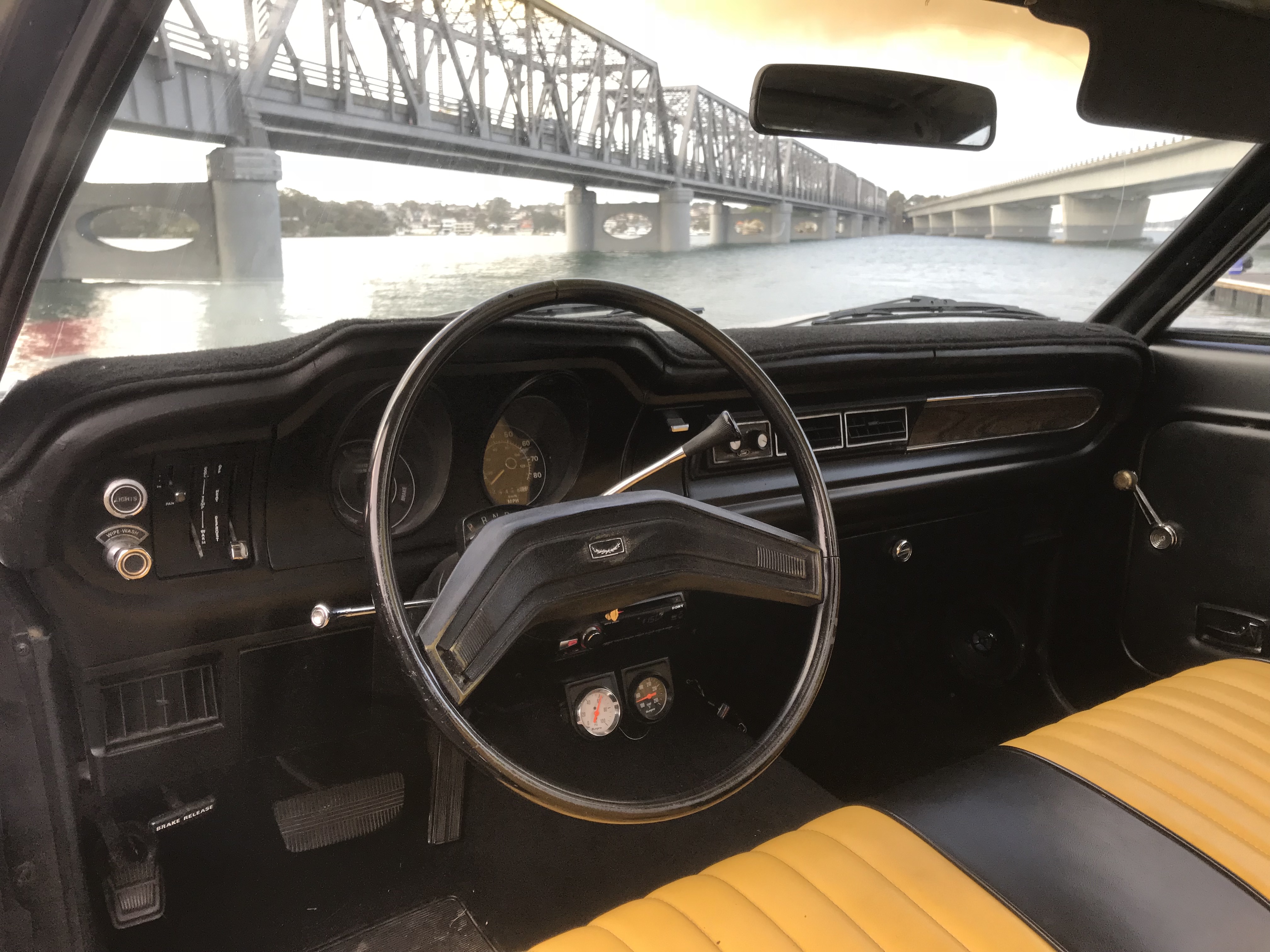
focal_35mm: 28
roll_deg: +0.8
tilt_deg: -12.9
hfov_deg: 63.4
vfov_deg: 49.7
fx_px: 1027
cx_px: 635
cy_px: 476
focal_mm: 3.99
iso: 40
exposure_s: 1/100
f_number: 1.8
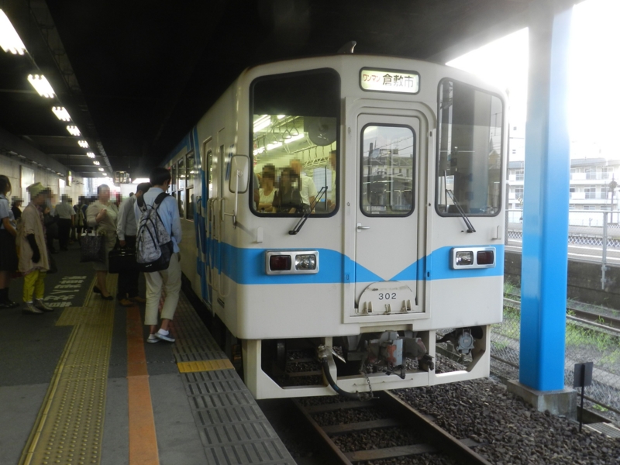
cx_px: 310
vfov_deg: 44.2
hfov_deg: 56.8
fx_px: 573
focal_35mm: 32
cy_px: 232
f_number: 3.7
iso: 160
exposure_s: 1/40
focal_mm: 5.6
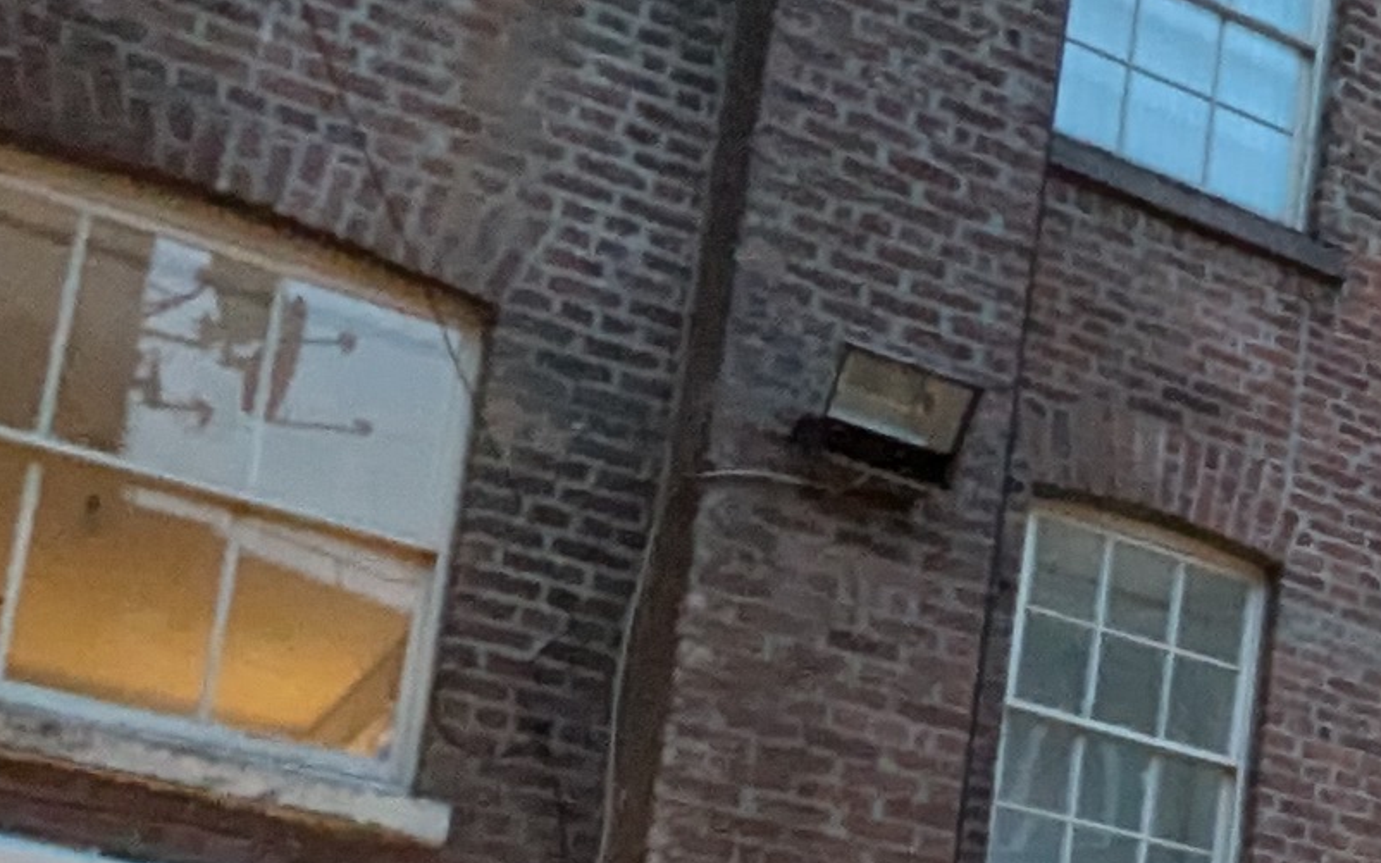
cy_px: 1247
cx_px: 2526
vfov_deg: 16.3
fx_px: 2785
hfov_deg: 19.9
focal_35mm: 74
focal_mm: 1.83
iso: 168
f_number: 2.2
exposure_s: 1/33.3
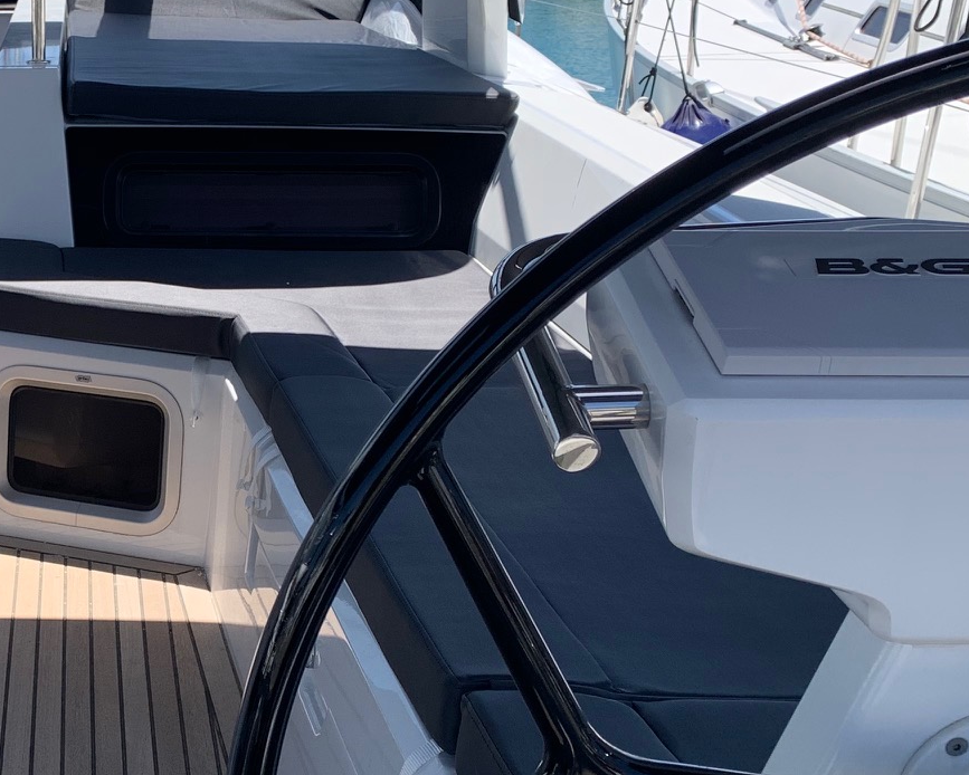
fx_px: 1692
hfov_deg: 30.0
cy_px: 440
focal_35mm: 59
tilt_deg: -16.0
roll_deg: +0.9
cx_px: 25
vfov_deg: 25.8
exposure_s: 1/1299
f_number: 1.8
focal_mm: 4.25
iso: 25
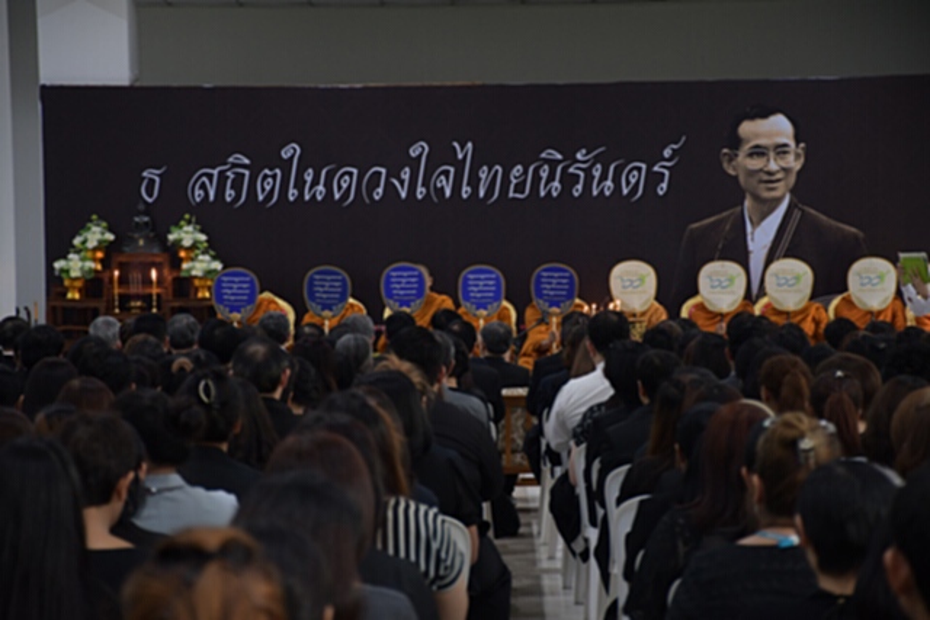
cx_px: 465
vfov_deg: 9.6
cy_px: 310
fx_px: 3682
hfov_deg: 14.4
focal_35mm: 142
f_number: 5.3
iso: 1250
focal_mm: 95
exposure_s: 1/40
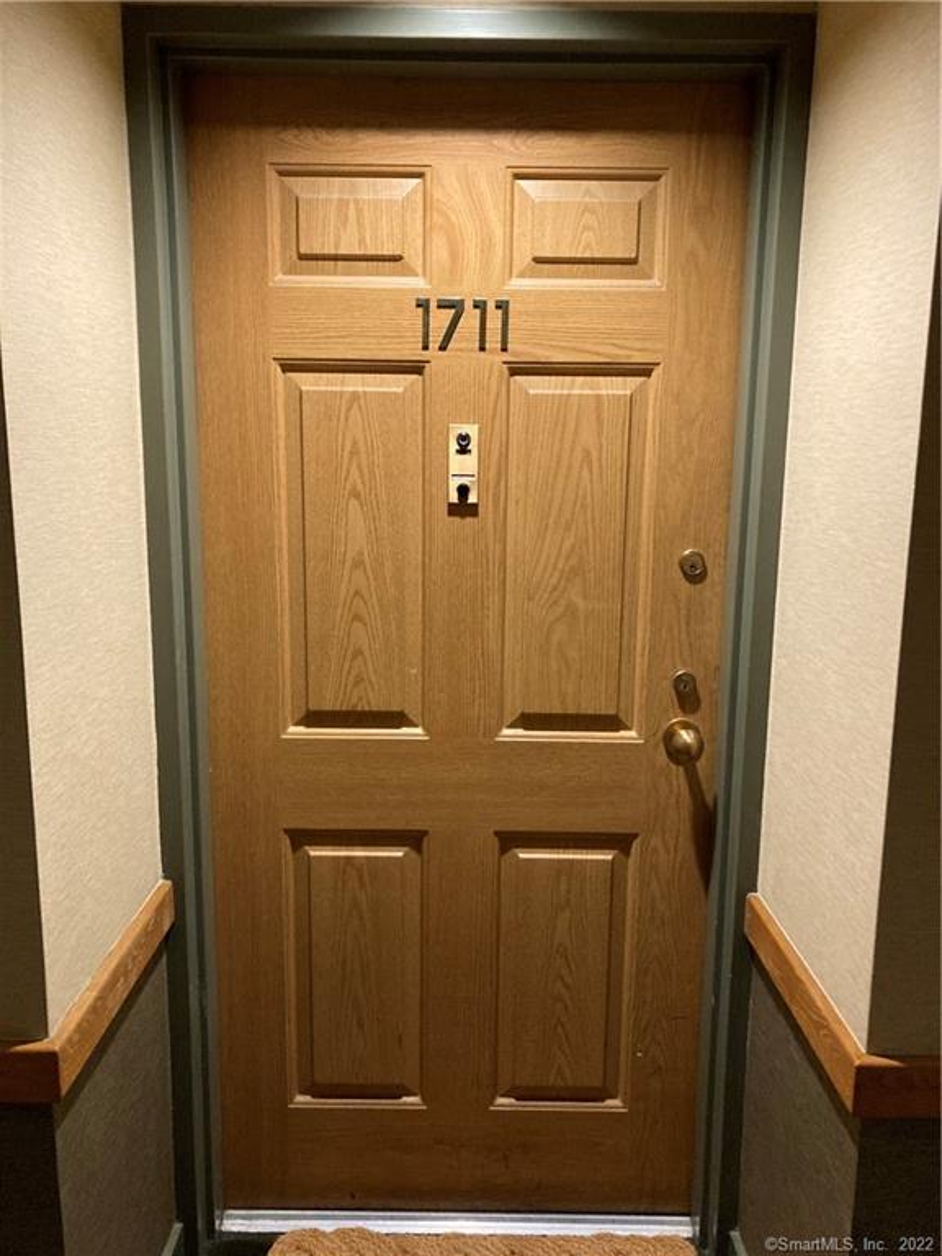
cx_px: 471
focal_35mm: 28
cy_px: 628
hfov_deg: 49.7
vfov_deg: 63.4
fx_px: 1016
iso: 400
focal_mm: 3.99
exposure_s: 1/40
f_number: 1.8
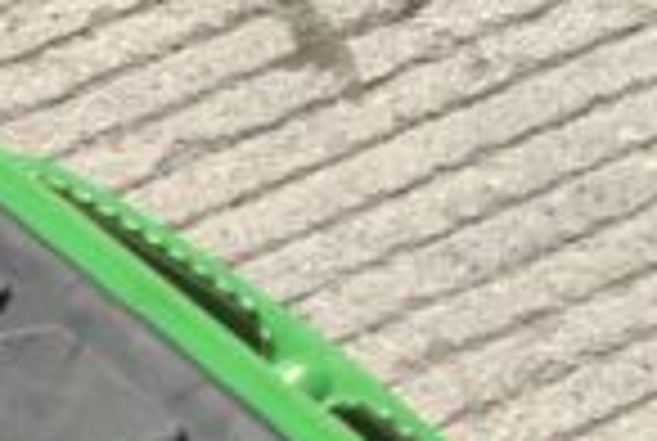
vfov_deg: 6.5
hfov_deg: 9.4
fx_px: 3859
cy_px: 504
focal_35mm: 211
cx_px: -378
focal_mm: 3
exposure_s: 1/944
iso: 16
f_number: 1.8
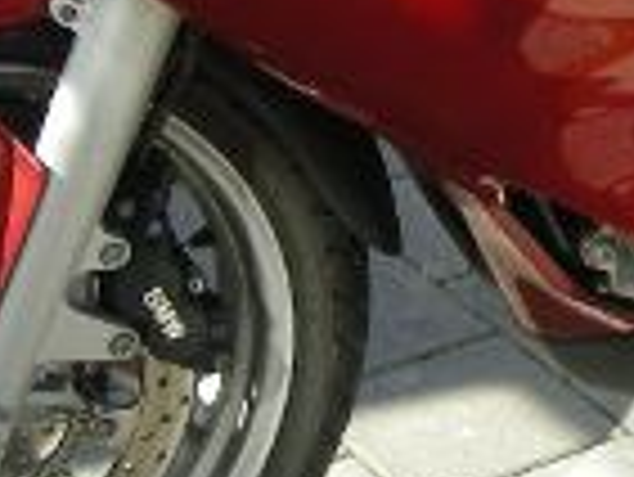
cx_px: 823
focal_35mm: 159
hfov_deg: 12.1
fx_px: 2915
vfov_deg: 9.1
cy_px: -288
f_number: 2.8
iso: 50
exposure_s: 1/177
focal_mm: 5.7
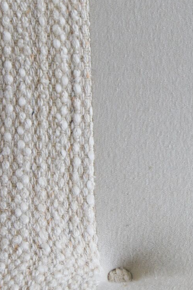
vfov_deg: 16.8
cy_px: 119
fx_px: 981
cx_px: 165
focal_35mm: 122
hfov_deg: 11.2
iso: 400
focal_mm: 30
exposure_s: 1/25
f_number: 5.6
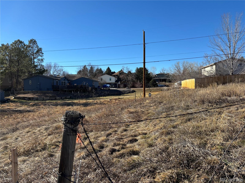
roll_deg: -0.1
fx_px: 184
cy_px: 92
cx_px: 122
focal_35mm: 26
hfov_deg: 67.3
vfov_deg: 53.1
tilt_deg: -2.3
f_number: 1.6
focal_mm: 5.96
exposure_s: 1/2451
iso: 50
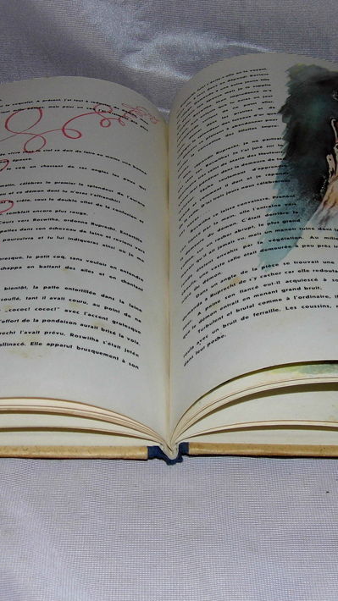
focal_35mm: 66
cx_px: 166
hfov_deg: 18.2
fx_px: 1052
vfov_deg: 31.9
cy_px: 297
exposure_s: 1/60
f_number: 3.5
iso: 100
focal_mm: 7.7
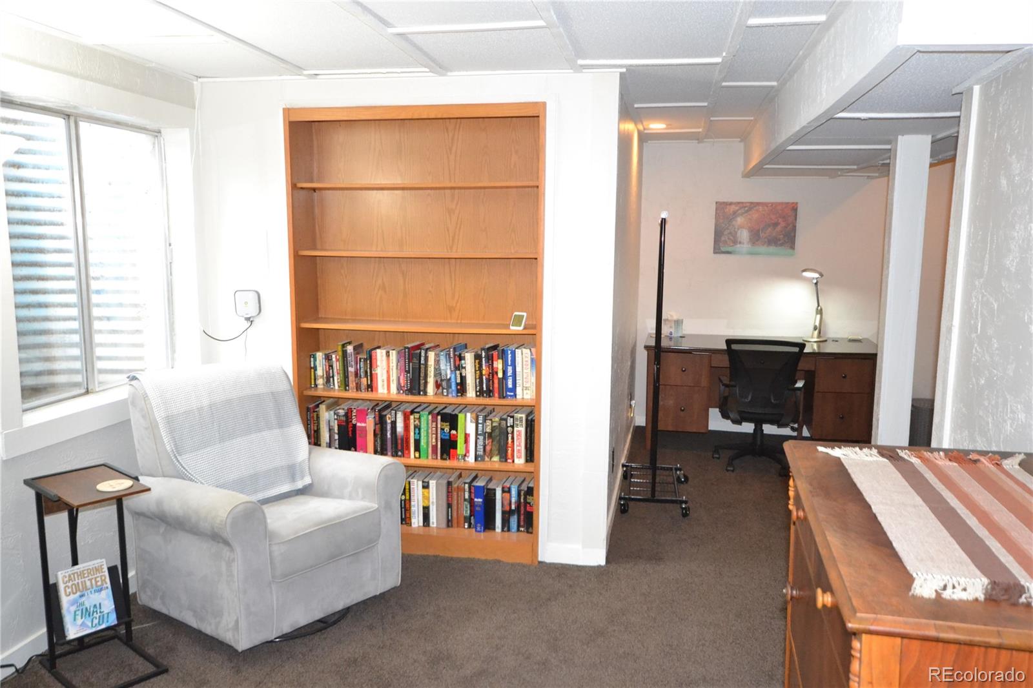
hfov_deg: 61.9
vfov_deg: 43.6
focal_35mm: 30
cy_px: 344
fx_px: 861
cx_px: 516
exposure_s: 1/60
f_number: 5.6
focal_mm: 20
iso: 3200
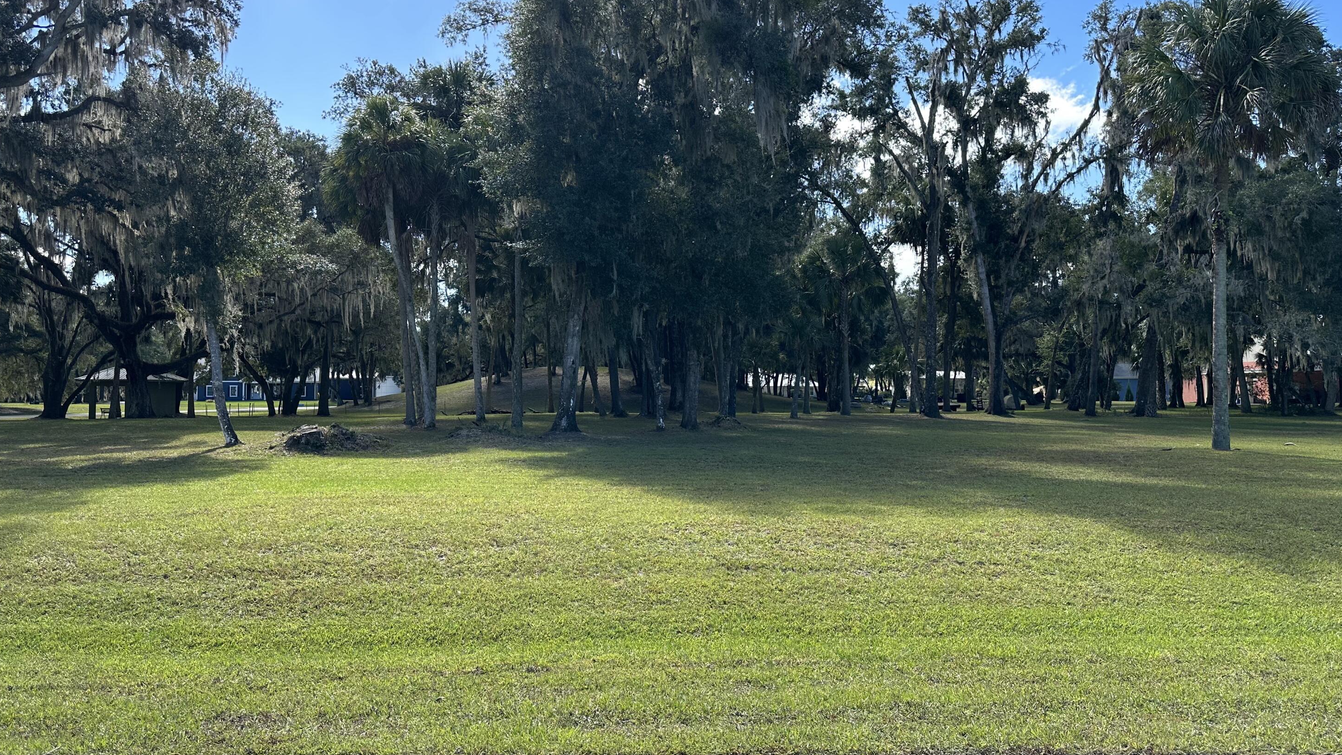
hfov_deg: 69.9
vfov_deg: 42.9
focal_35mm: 27
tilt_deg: +1.1
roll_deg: -0.3
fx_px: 961
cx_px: 665
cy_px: 353
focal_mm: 6.86
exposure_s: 1/1339
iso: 80
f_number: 1.78
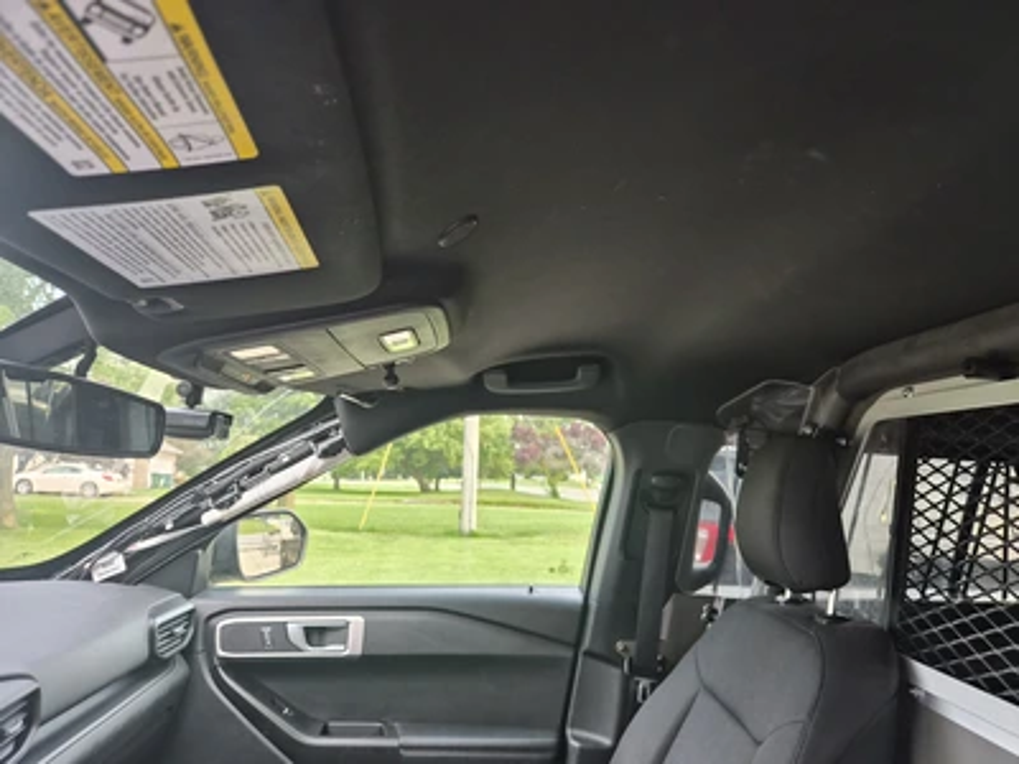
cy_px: 382
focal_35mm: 23
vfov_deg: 58.9
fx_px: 677
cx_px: 510
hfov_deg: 73.9
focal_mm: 5.4
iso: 250
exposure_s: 1/120
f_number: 1.8
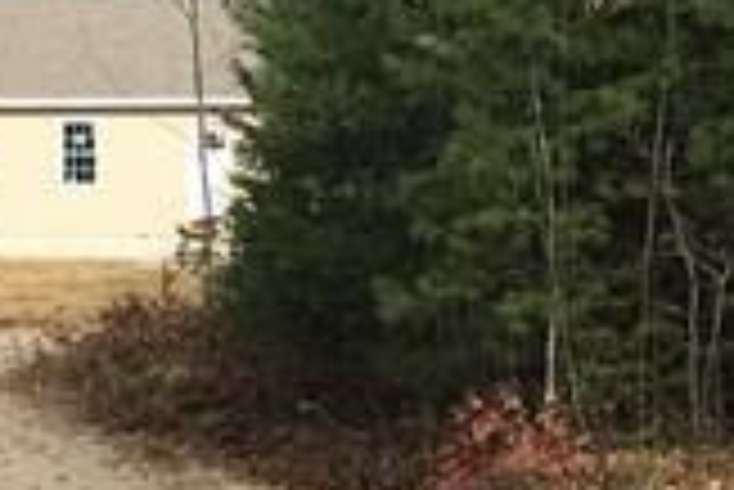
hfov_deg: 11.1
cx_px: 41
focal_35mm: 183
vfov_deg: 7.4
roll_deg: -0.9
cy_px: 665
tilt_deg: -6.2
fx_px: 3734
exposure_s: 1/1126
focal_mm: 3.99
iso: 20
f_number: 1.8
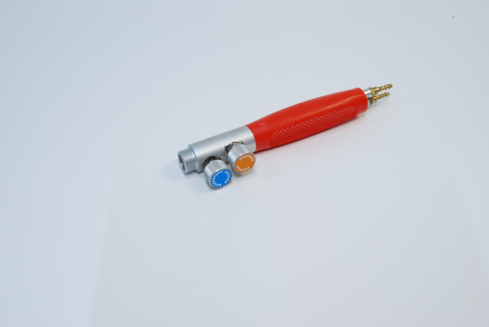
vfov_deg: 29.0
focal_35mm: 46
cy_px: 164
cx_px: 244
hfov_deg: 42.3
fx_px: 632
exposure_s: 2
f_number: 29
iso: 100
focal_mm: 31
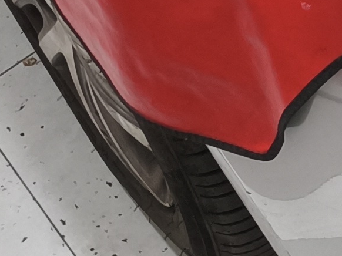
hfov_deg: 10.6
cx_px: 796
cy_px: -542
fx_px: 1600
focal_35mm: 162
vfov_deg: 7.8
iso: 200
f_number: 1.88
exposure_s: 1/50
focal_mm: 5.56
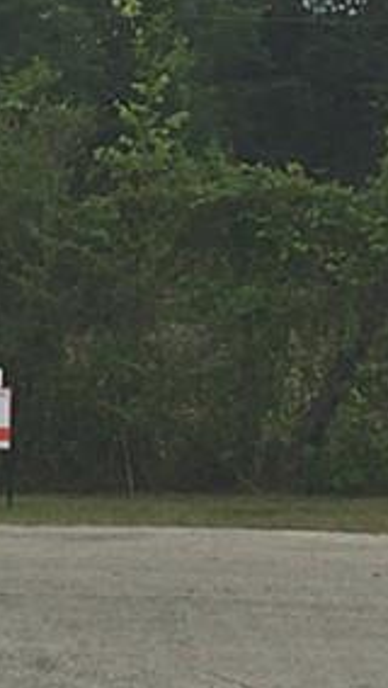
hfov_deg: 10.3
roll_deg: -1.9
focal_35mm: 114
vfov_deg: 18.6
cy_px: 131
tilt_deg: +2.2
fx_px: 2083
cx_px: -213
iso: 32
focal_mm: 4.15
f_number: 2.2
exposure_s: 1/5128
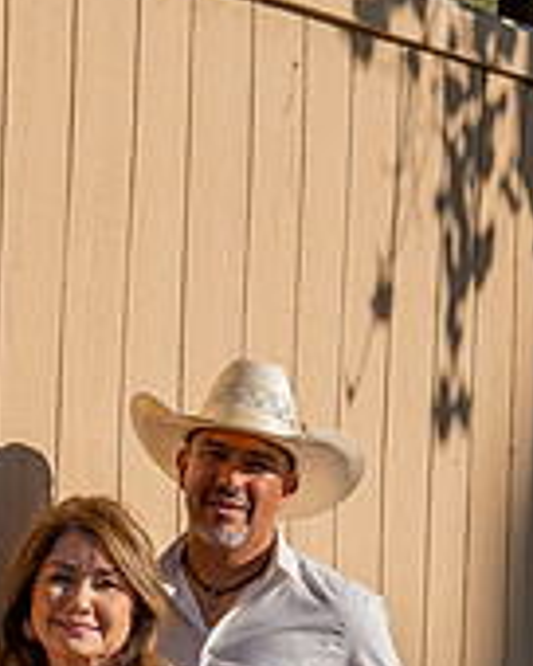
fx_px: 3155
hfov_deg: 9.6
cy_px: 819
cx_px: -31
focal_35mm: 160
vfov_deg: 11.8
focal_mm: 43
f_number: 10
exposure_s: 1/400
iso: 200
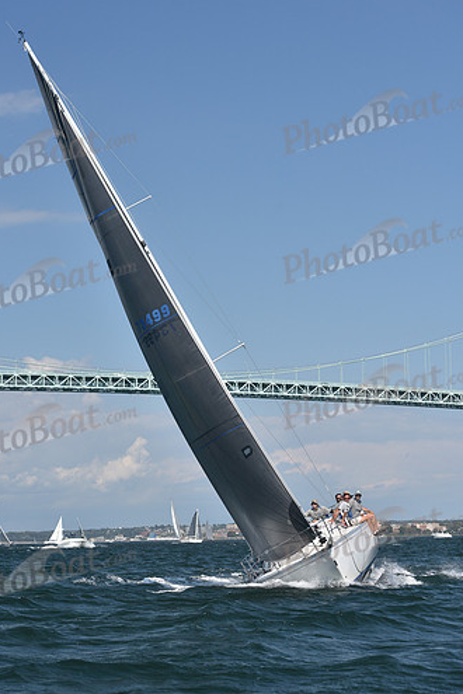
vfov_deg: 24.8
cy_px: 341
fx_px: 1582
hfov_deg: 16.6
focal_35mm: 82
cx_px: 210
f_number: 5.6
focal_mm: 70
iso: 250
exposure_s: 1/1000
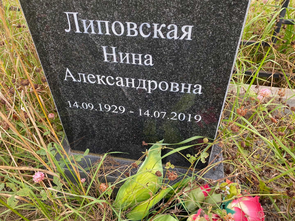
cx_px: 148
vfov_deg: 53.1
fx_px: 222
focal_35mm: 26
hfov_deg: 67.3
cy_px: 110
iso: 32
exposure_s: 1/334
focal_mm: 4.25
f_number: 1.8
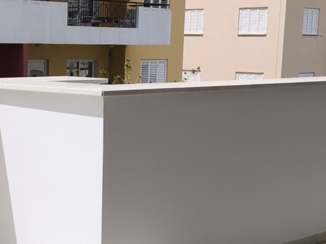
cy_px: 231
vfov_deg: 16.5
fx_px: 829
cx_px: 78
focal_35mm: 88
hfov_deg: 22.0
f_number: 1.7
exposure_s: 1/4700
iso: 50
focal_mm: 5.35
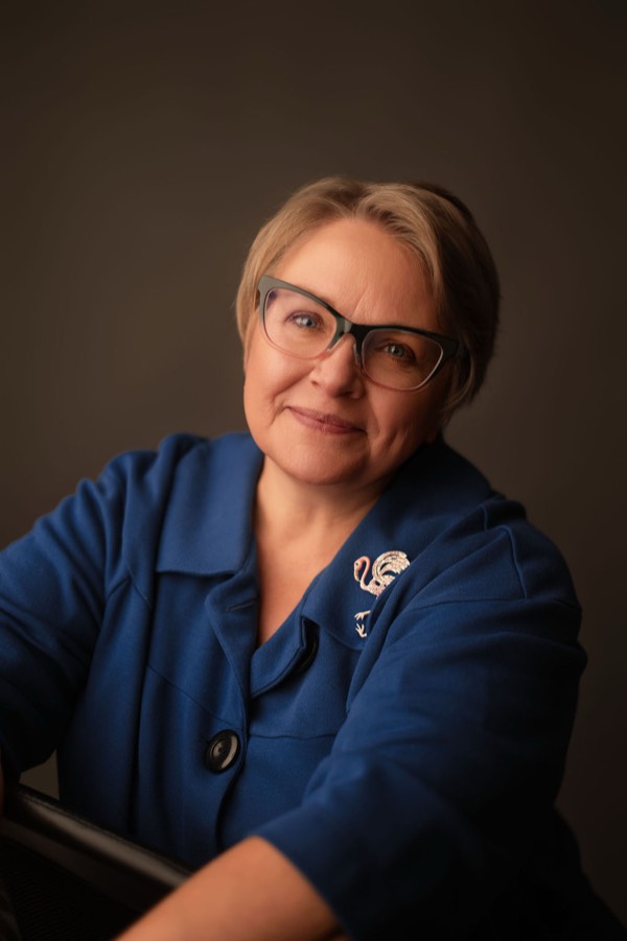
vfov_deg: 39.6
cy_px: 470
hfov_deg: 27.0
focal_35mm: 50
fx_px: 1307
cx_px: 314
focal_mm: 50
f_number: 1.8
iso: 79
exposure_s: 1/125
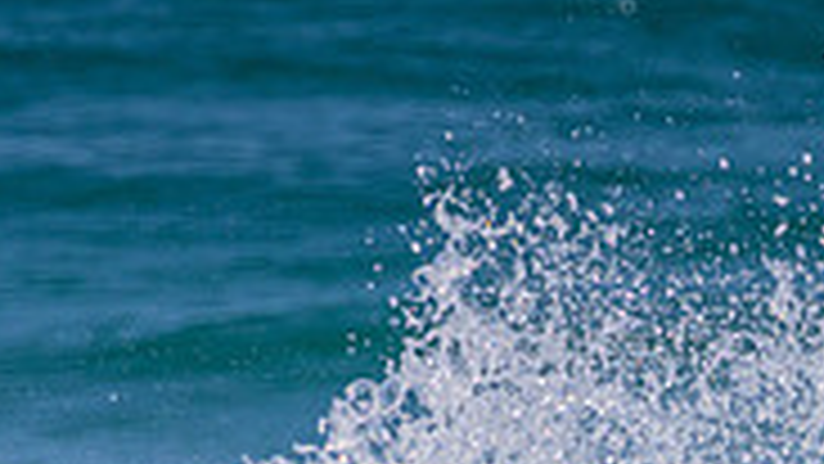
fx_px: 58105
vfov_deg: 0.5
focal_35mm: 2659
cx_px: 887
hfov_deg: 0.8
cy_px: 858
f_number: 11
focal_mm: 800
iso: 720
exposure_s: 1/2000
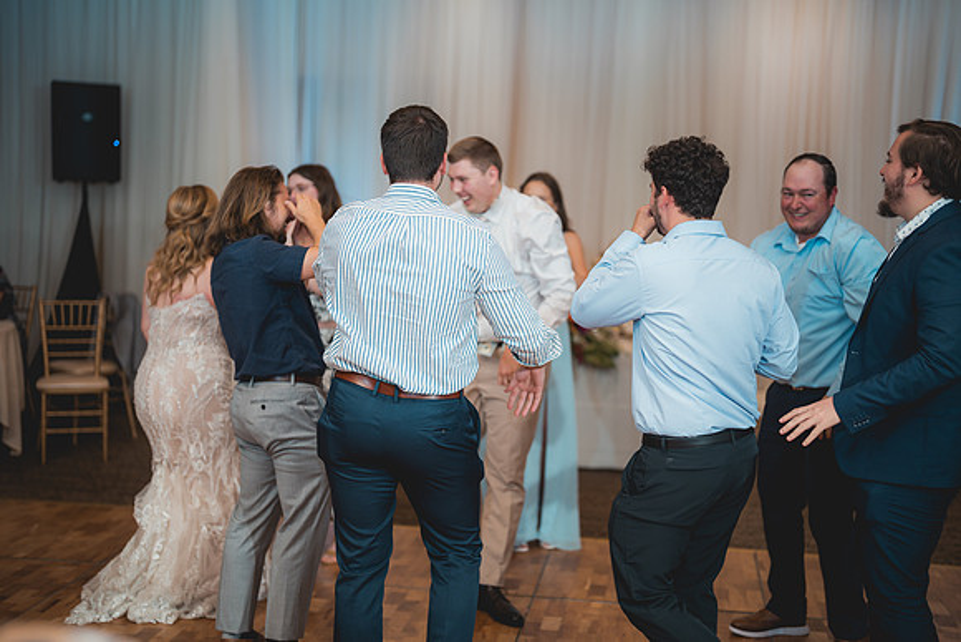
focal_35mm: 50
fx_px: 1335
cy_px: 321
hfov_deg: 39.6
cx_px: 480
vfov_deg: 27.0
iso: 80
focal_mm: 50
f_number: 1.2
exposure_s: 1/250
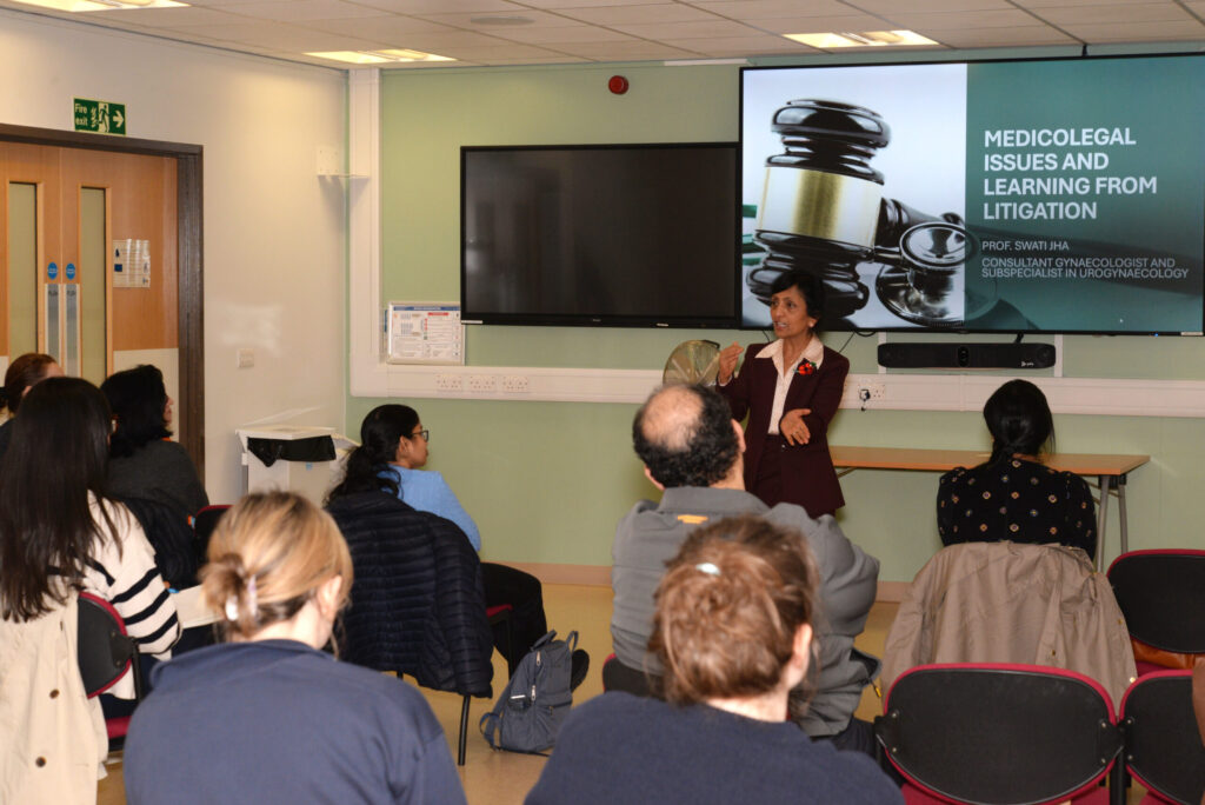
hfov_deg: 30.9
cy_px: 402
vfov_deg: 20.9
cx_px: 602
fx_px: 2177
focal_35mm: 65
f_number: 7.1
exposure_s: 1/200
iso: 1250
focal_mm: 65
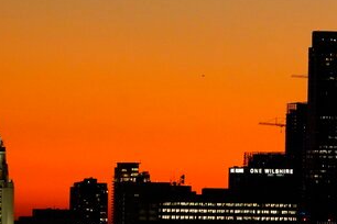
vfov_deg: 2.1
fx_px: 6271
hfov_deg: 3.1
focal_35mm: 670
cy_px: 121
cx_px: 469
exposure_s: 1/15
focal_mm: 200
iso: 2500
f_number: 8
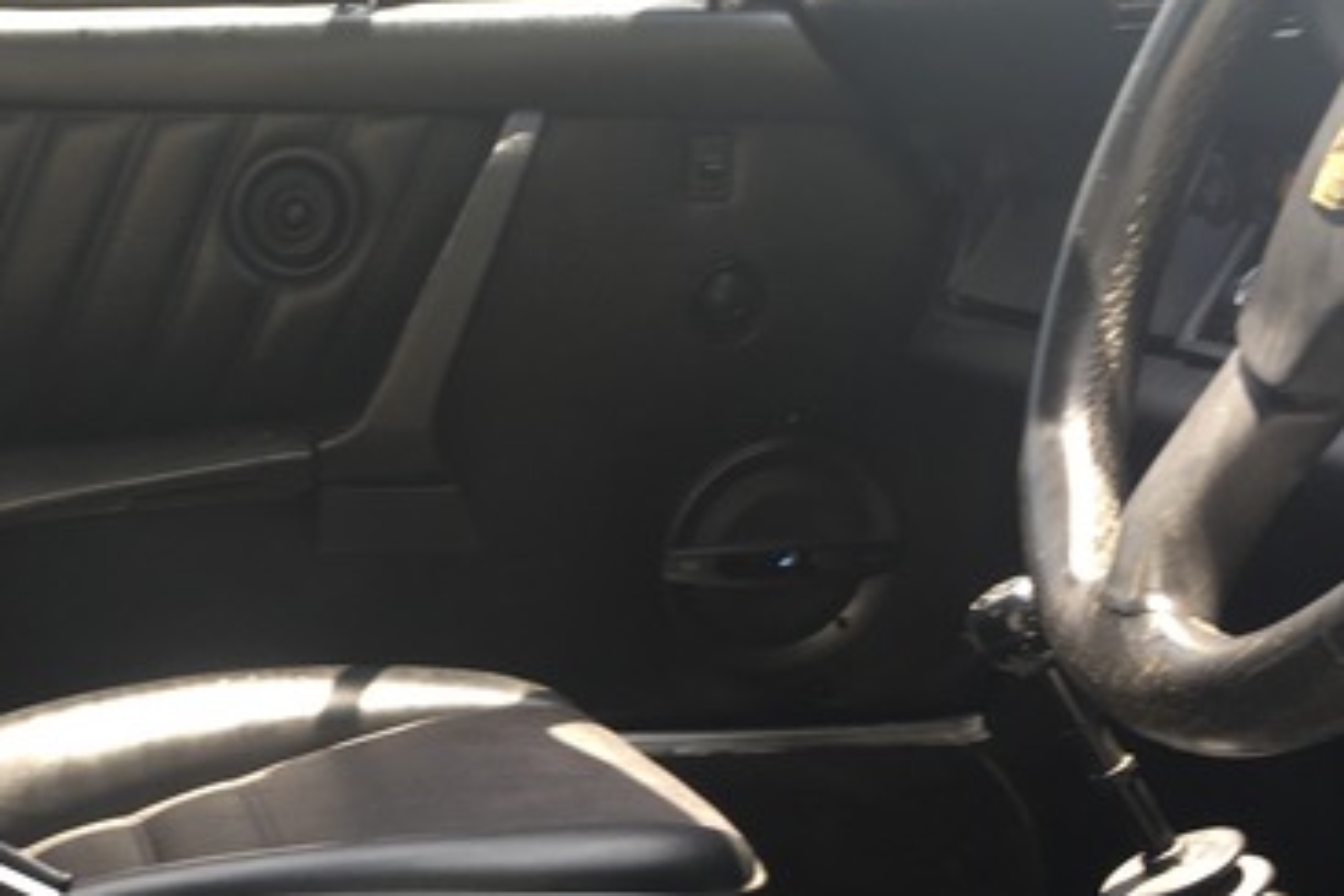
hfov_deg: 29.8
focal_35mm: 66
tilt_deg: -17.1
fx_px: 2464
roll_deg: +0.8
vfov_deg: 20.2
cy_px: 819
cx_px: 264
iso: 25
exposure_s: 1/100
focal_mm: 4.15
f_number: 2.2
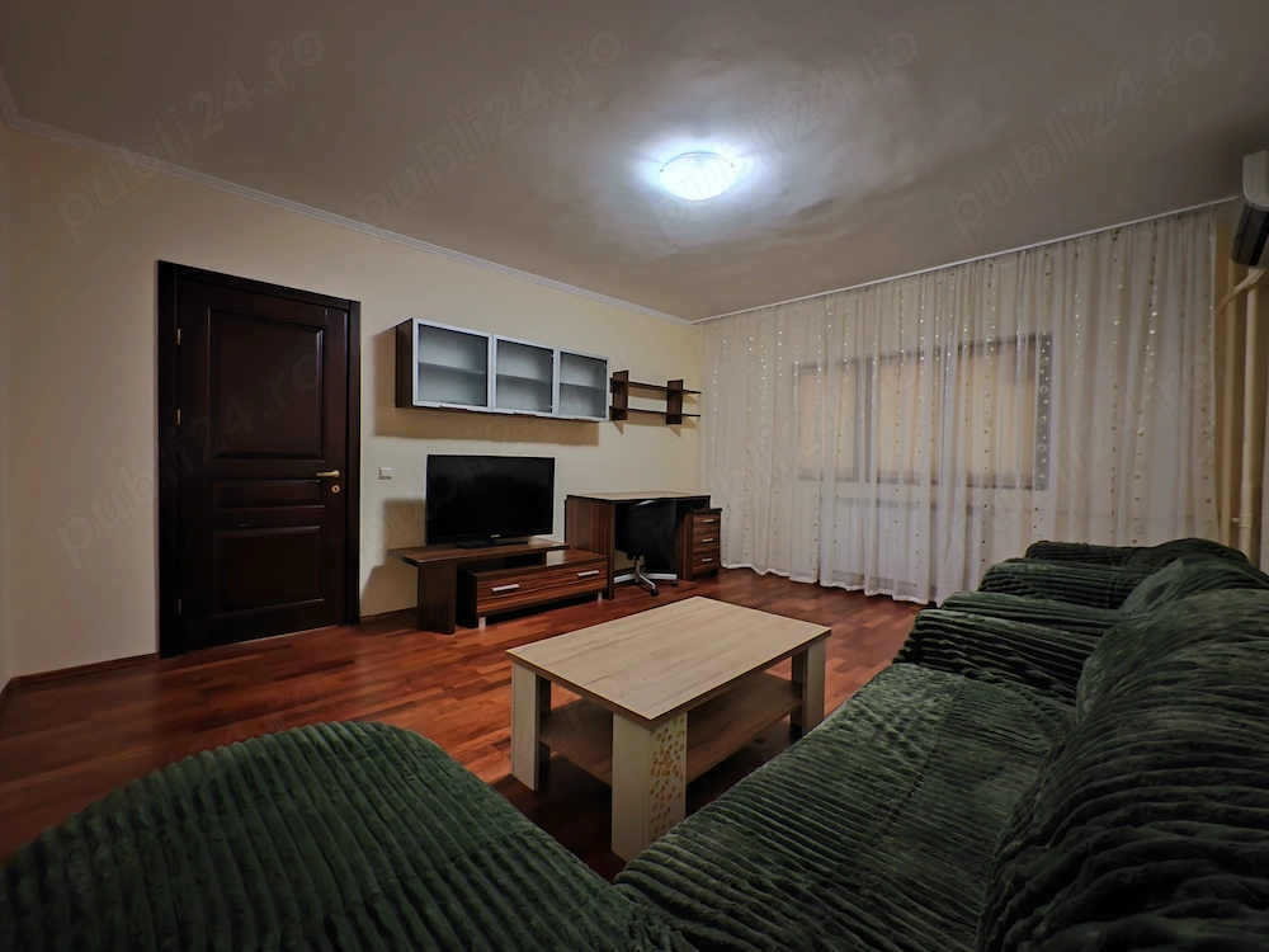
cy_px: 476
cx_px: 634
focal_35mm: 14
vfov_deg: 85.7
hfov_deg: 102.1
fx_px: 513
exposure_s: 1/25
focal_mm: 2.16
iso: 1250
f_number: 2.2
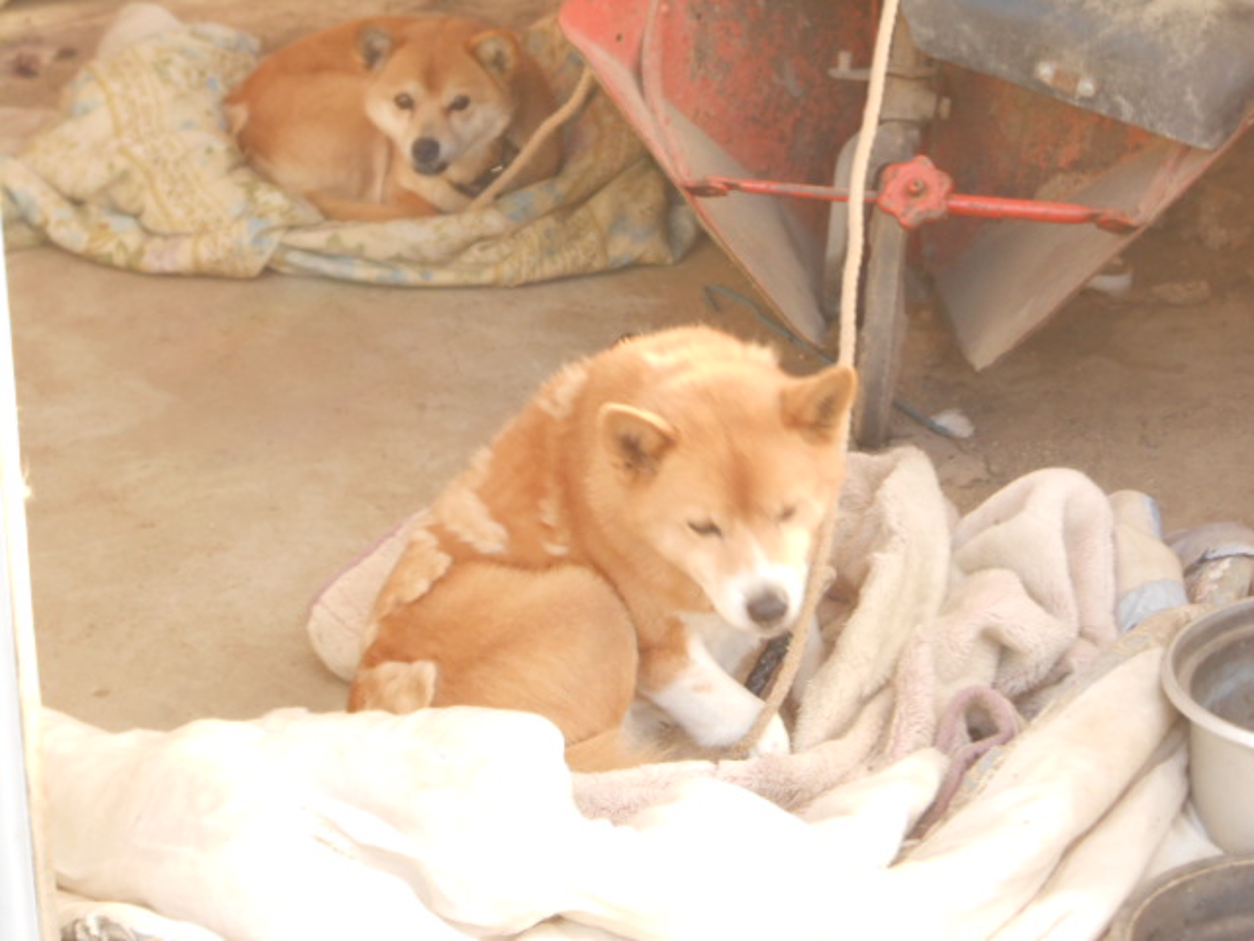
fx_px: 3369
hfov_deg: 21.1
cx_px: 627
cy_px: 470
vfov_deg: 15.9
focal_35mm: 93
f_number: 4.6
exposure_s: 1/60
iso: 200
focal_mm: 16.5
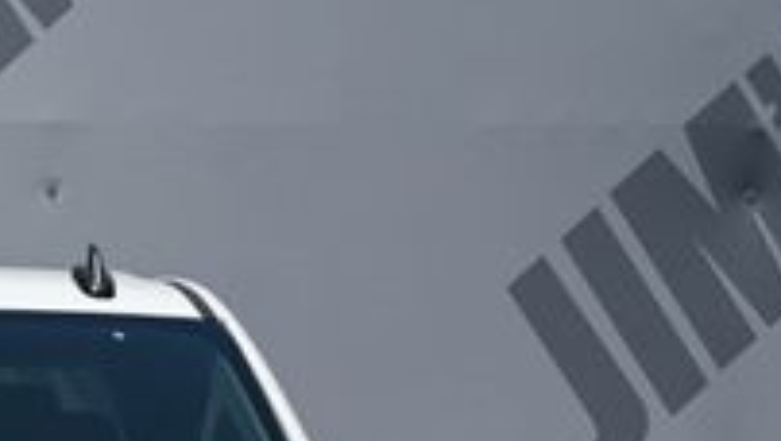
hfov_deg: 10.9
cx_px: -155
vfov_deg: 6.1
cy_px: 828
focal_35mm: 195
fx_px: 4034
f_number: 6.3
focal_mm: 39
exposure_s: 1/320
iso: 100
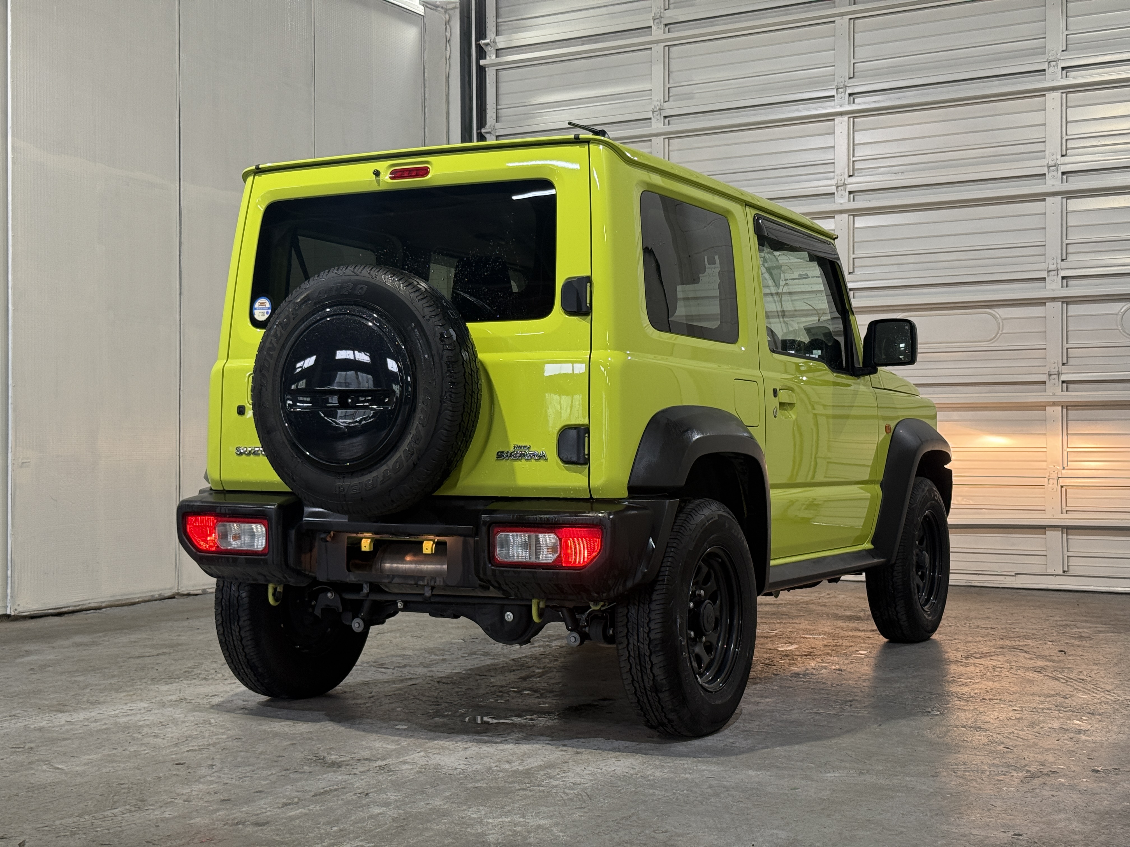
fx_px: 1567
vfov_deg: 30.3
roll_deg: +0.3
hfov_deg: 39.7
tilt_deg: +0.4
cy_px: 424
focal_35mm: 48
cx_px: 565
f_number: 1.78
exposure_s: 1/60
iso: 80
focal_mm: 6.76
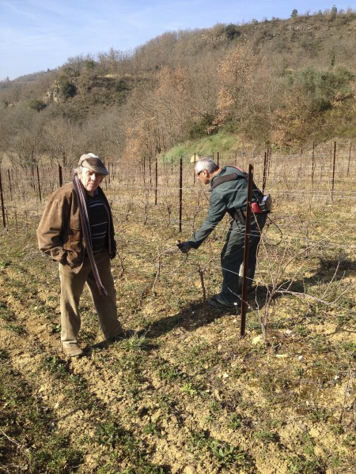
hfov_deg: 40.7
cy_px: 237
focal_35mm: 35
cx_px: 178
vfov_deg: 52.6
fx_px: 480
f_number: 2.4
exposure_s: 1/951
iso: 50
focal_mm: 4.28
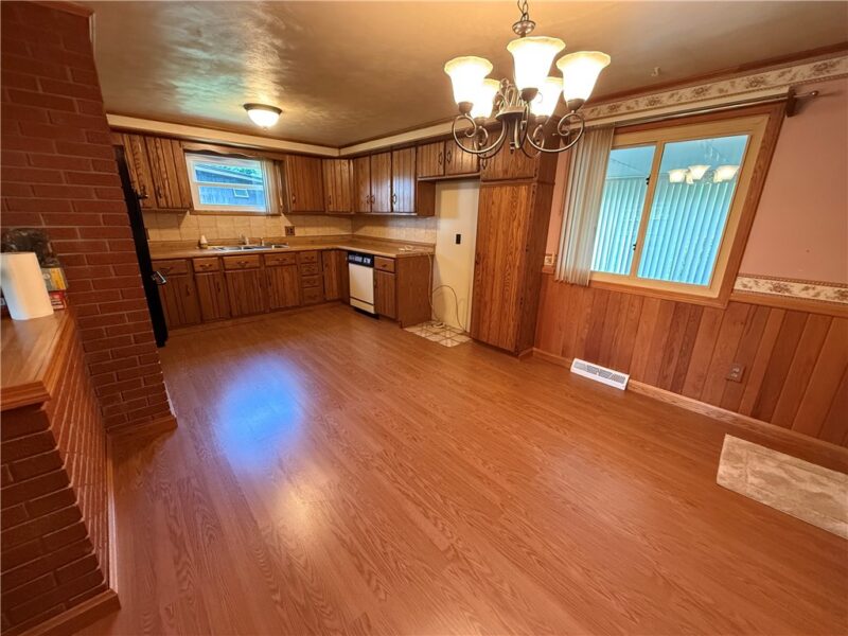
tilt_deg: -16.6
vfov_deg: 85.7
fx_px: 343
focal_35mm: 14
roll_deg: -1.3
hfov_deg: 102.1
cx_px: 424
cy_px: 318
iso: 640
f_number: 2.2
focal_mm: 2.22
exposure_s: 1/60
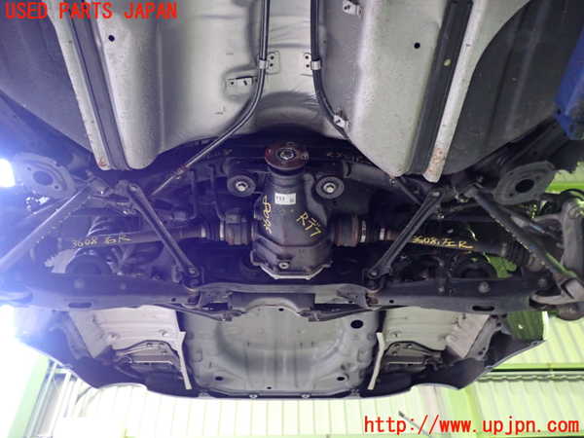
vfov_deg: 46.8
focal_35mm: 30
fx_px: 506
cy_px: 219
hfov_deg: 60.0
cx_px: 292
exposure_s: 1/20
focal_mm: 5.4
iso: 800
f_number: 2.3
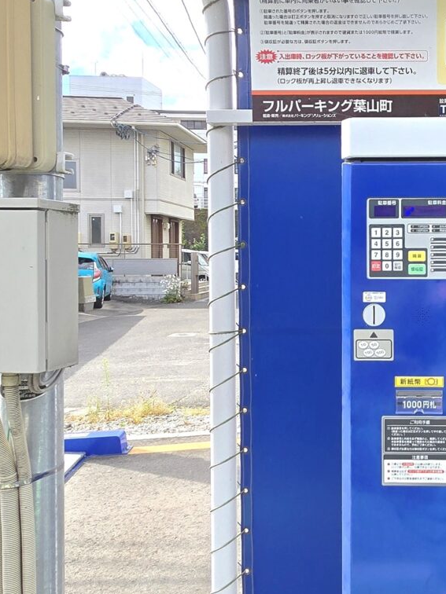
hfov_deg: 37.6
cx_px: 462
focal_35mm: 33
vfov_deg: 55.3
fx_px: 567
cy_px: 270
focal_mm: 2.2
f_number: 2.2
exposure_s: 1/1000
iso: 50
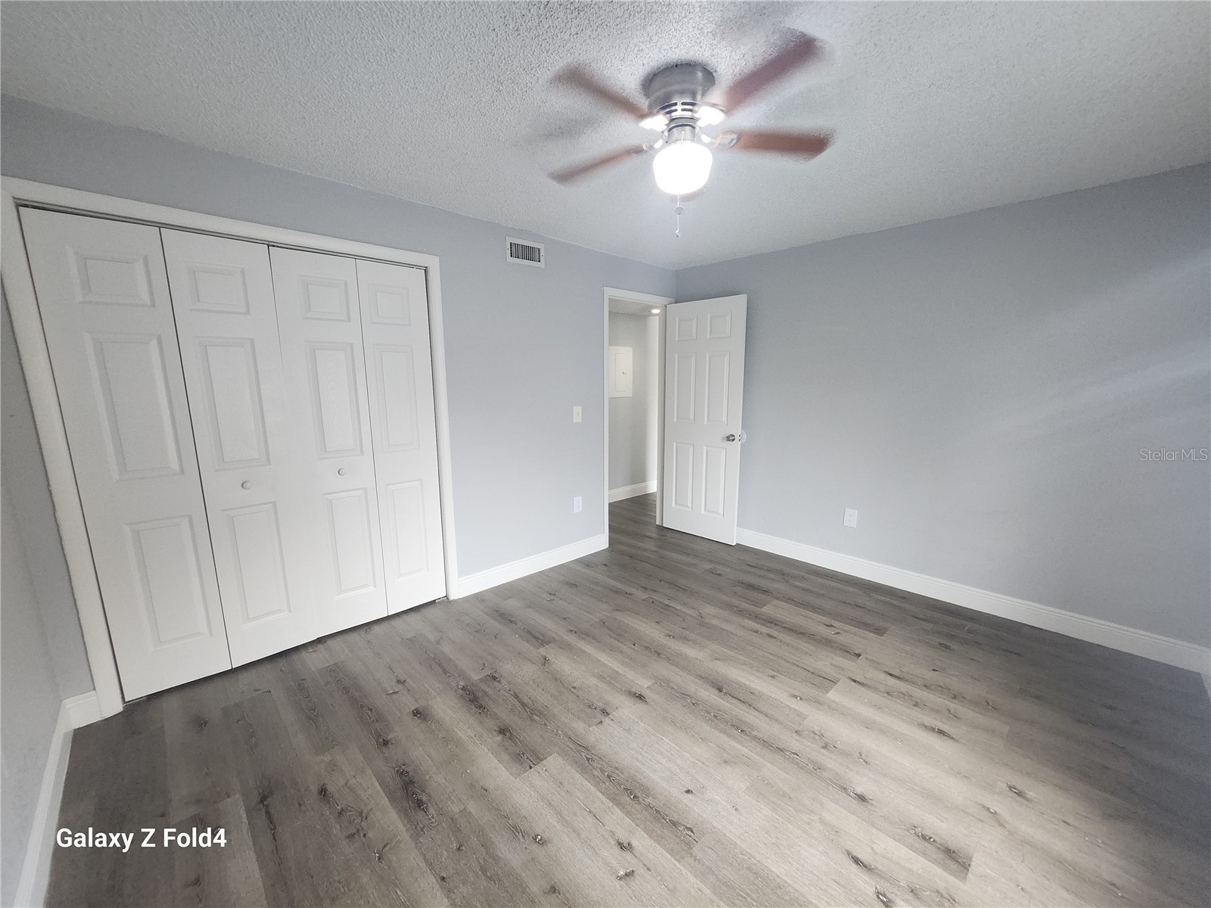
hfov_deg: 106.2
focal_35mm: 13
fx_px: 455
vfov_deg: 89.9
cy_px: 454
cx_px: 606
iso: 250
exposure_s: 1/60
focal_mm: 1.74
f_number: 2.2
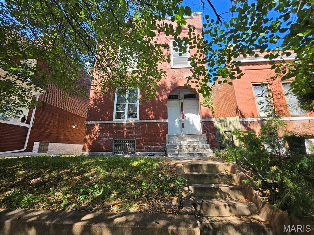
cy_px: 118
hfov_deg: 106.2
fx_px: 118
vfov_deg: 89.9
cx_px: 157
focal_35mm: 13
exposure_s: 1/548
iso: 40
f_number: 1.9
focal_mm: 2.2
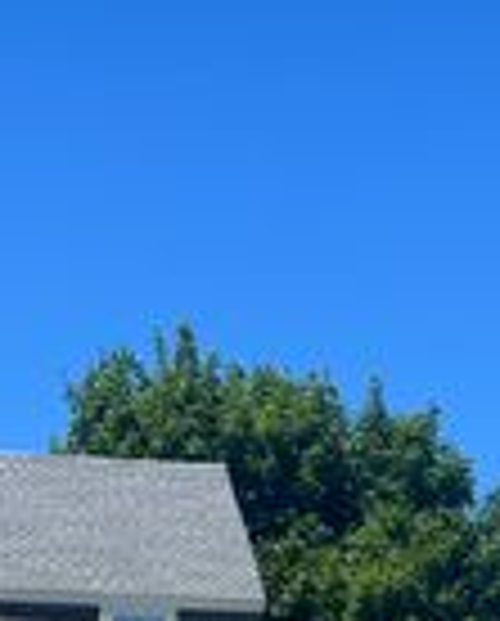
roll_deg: +0.8
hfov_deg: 14.1
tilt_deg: +15.0
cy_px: 531
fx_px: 2028
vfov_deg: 17.2
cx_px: 230
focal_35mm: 110
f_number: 1.5
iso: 50
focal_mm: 5.7
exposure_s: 1/2841
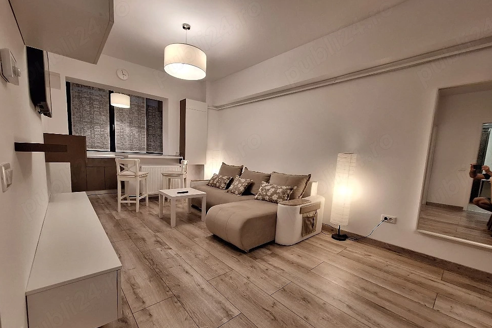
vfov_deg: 81.0
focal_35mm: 14
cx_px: 240
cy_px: 178
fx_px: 191
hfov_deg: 104.2
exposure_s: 1/50
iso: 125
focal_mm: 1.74
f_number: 2.2
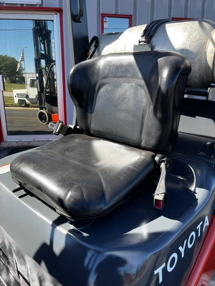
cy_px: 143
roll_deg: -0.7
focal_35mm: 26
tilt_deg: -15.0
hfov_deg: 53.1
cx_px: 108
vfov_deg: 67.3
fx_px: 215
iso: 50
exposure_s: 1/680
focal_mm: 5.1
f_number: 1.6
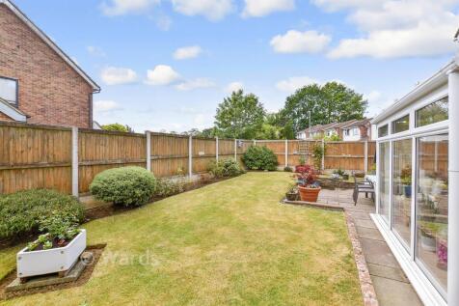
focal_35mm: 15
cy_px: 153
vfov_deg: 77.3
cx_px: 230
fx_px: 191
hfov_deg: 100.4
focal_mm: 10
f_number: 8
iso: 160
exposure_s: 1/250
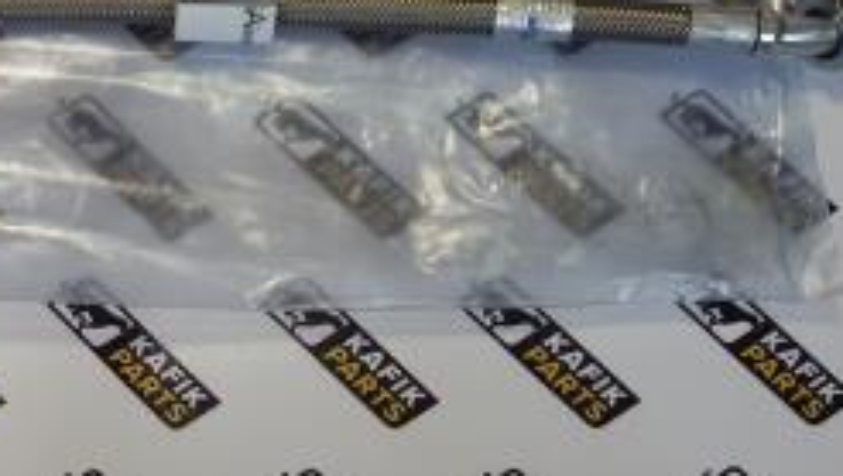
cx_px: 3
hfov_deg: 27.0
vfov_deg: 16.4
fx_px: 1656
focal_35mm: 74
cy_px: 207
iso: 40
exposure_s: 1/33
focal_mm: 2.93
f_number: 2.4
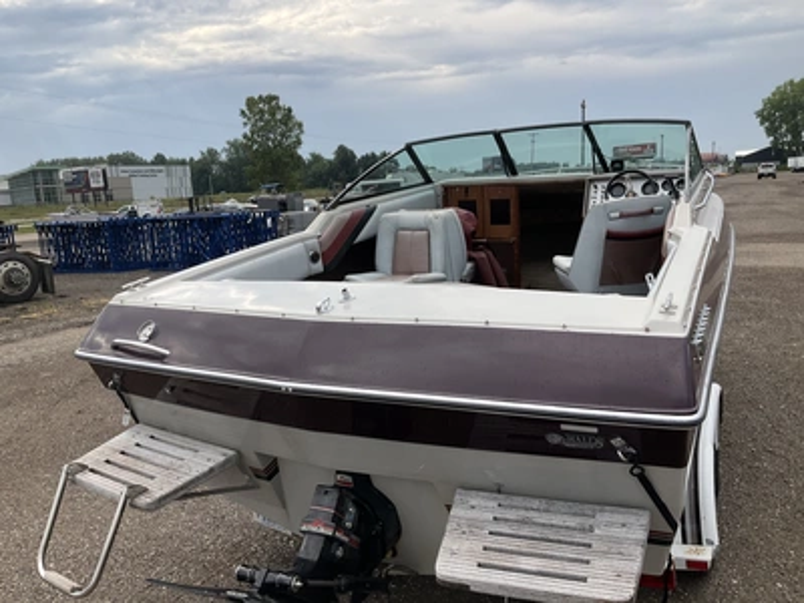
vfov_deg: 48.2
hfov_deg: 61.7
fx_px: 674
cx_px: 402
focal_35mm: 29
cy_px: 302
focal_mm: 3
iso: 25
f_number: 1.8
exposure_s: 1/770
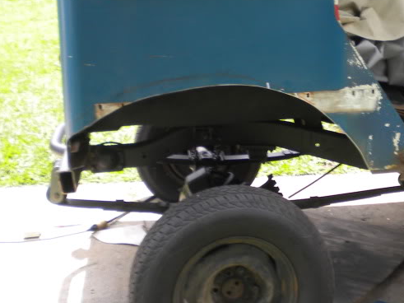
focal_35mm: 73
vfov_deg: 19.9
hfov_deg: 26.2
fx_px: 852
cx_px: 321
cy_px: 60
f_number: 3.1
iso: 80
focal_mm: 6.3
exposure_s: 1/228
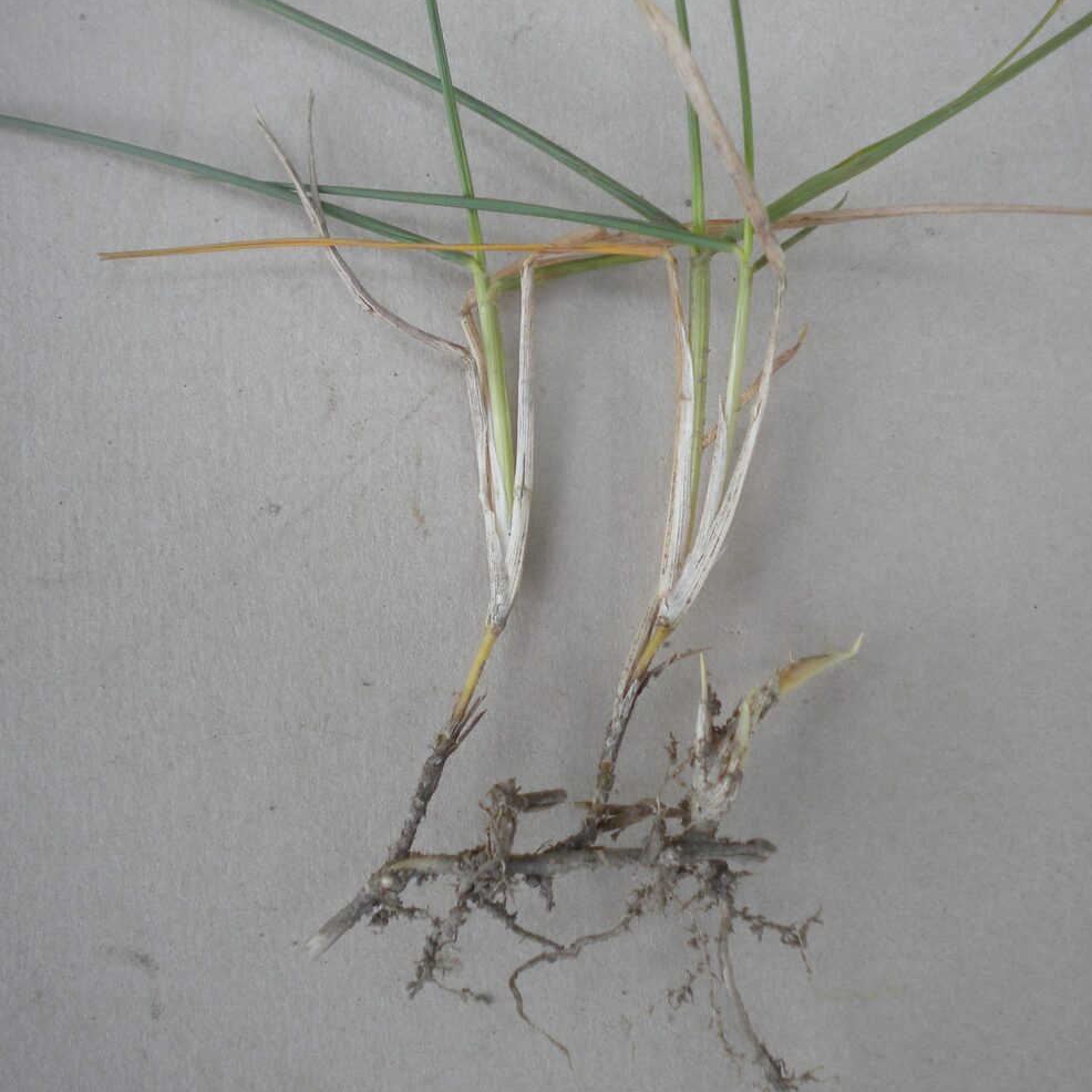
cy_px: 549
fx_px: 1749
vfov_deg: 34.7
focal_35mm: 49
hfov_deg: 34.6
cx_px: 650
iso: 80
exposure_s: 1/160
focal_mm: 7.4
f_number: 3.5
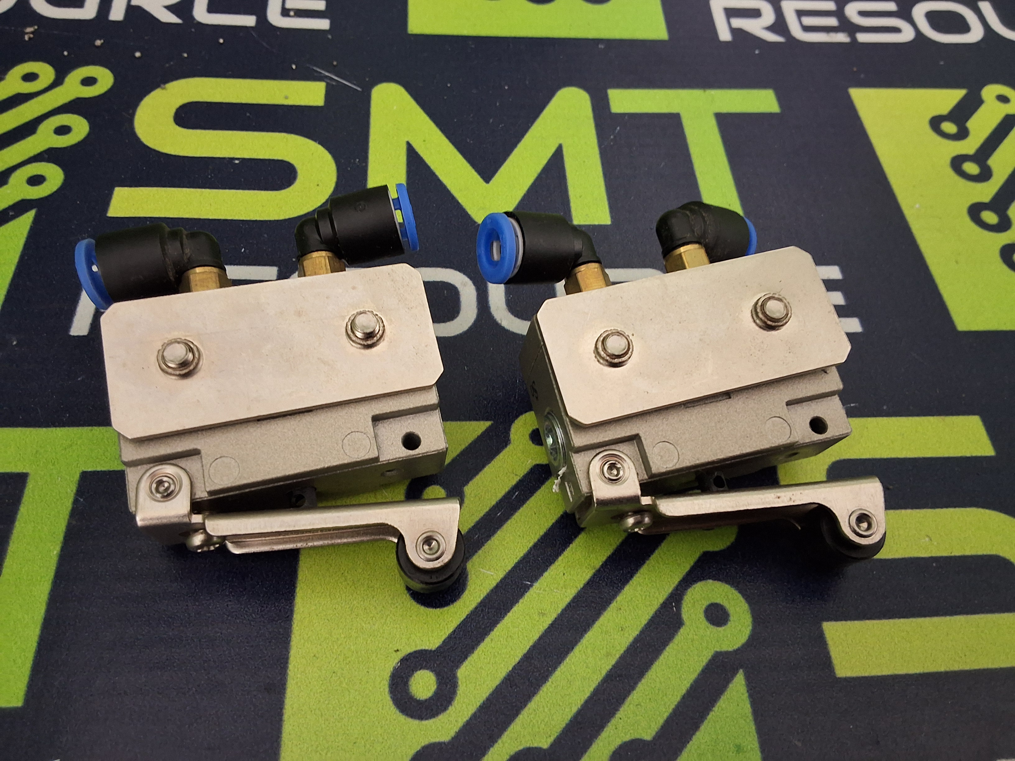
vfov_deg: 49.7
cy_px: 380
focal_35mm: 28
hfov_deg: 63.4
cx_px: 508
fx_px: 821
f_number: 1.9
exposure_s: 1/24
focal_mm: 2.91
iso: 250
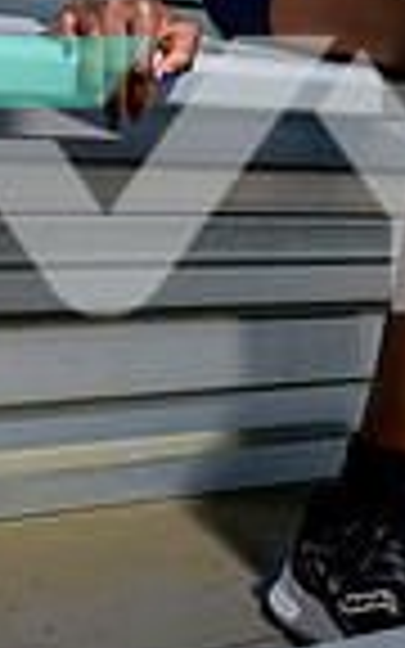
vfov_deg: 13.9
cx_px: 554
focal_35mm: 146
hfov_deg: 8.8
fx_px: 2578
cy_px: -140
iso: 100
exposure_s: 1/250
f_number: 5.6
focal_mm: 46
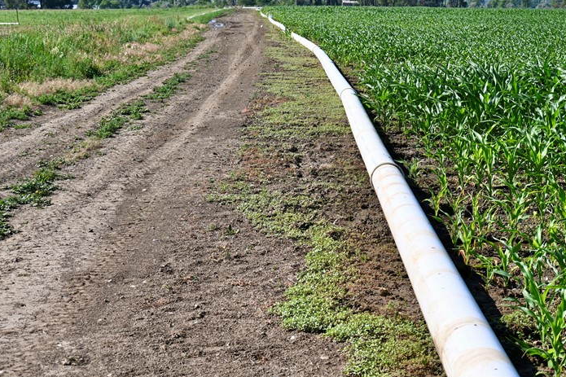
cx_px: 387
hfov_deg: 26.8
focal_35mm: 75
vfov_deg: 18.0
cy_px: 85
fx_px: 1179
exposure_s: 1/400
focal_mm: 48
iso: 100
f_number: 7.1
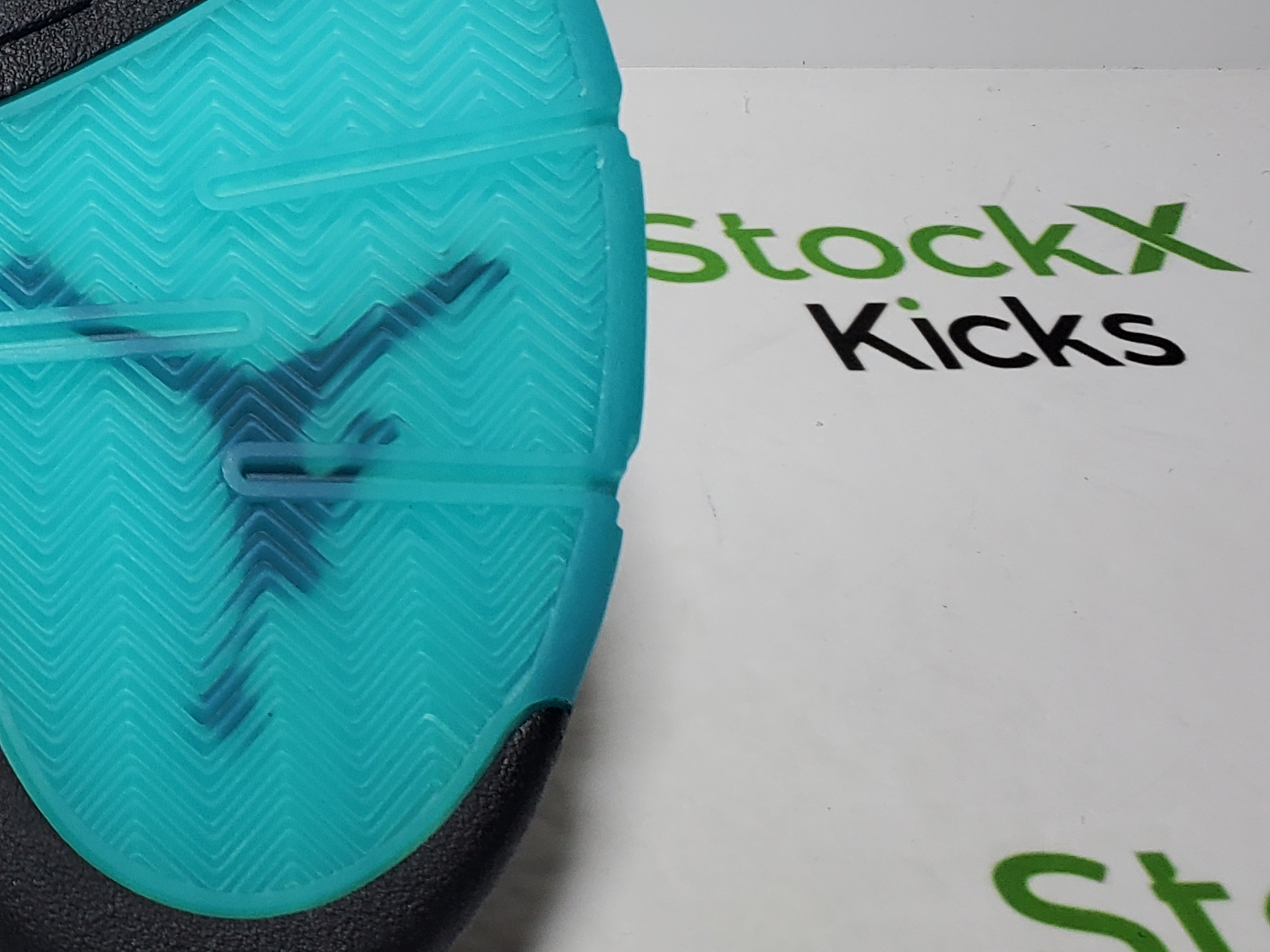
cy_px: 266
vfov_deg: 22.1
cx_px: -91
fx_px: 2421
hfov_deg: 27.2
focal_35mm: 66
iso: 50
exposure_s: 1/208
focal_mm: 4.3
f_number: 2.4
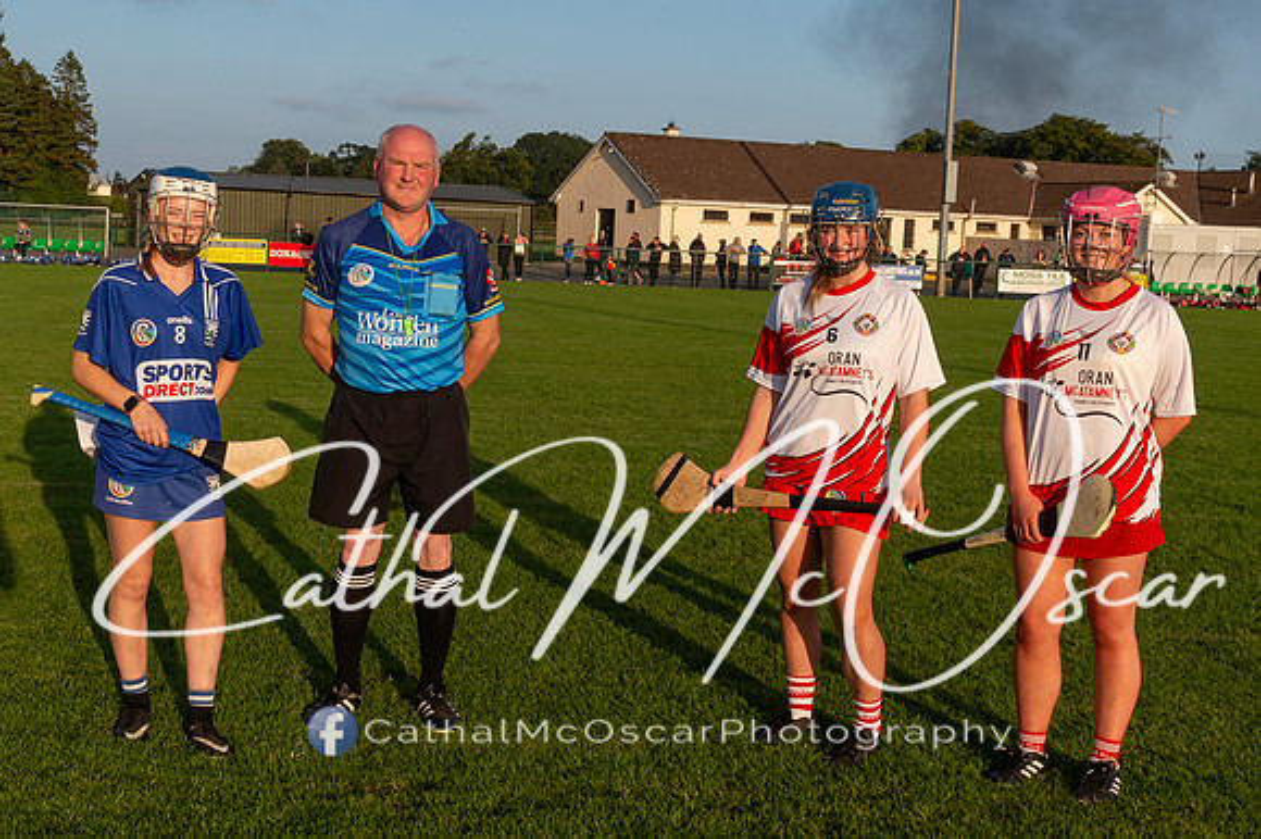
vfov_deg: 28.1
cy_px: 373
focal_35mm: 48
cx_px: 463
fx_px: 1675
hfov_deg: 40.9
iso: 125
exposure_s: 1/100
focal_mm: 28
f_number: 8
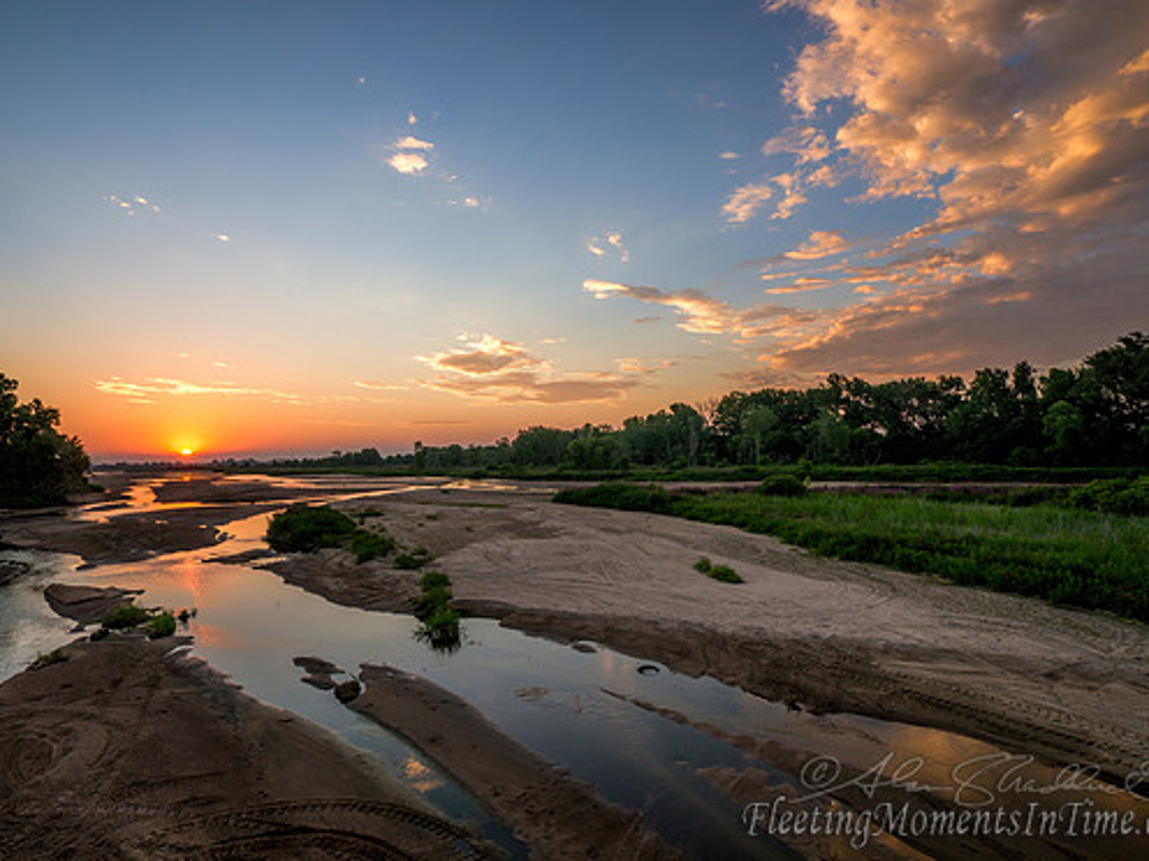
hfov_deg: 87.8
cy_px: 434
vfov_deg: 71.6
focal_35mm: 18
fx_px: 597
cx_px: 568
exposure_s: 1/13
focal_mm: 16
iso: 100
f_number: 16
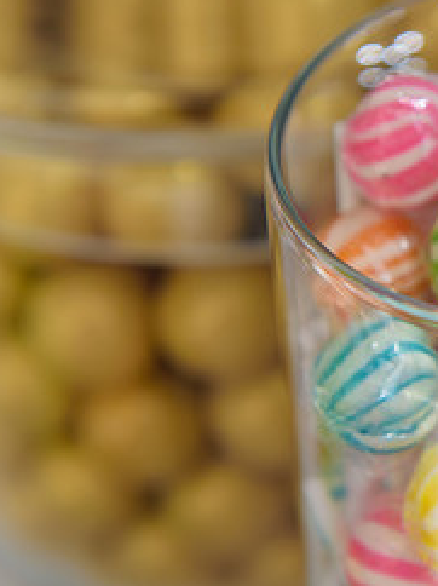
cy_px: 224
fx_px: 2146
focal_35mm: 127
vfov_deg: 15.5
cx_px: 554
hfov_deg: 11.4
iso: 200
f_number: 3.2
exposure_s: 1/1000
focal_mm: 55
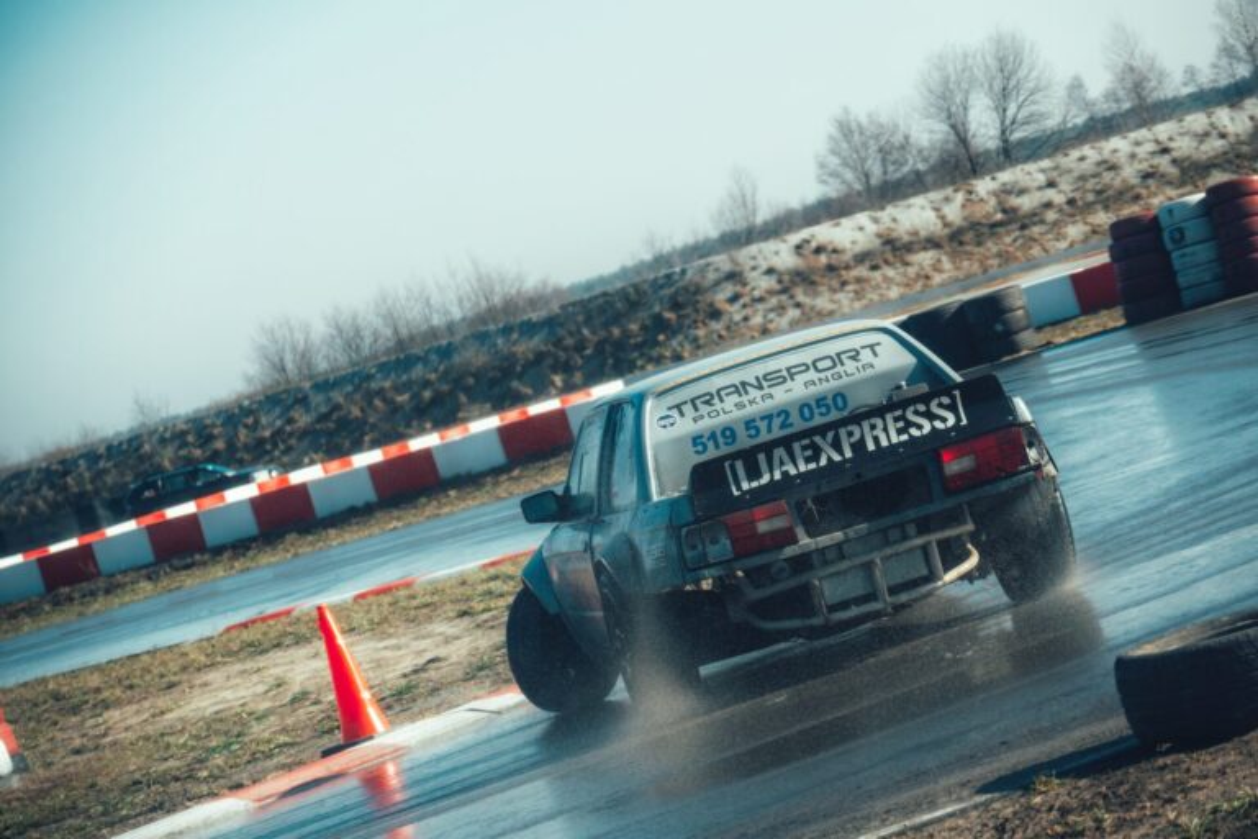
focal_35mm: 132
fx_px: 4612
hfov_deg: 15.5
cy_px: 420
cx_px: 629
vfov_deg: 10.4
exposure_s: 1/1250
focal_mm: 88
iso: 200
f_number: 5.6
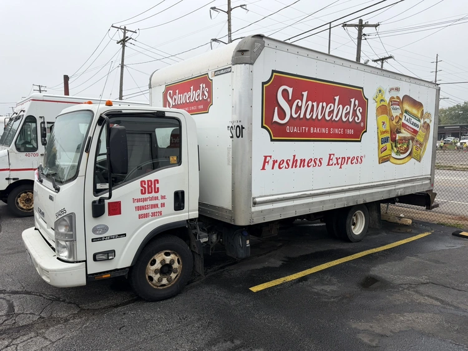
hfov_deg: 71.6
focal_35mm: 24
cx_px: 234
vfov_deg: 56.8
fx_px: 325
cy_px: 176
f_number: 1.78
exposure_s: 1/1770
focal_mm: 6.76
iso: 80
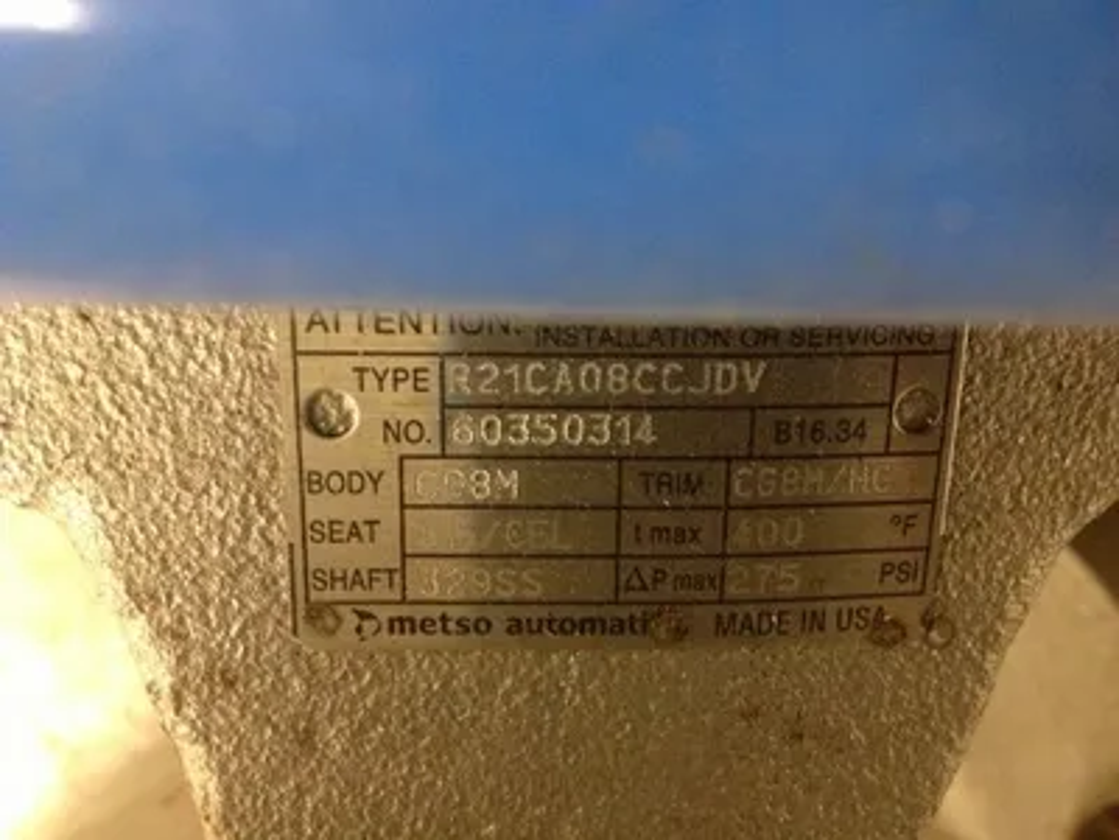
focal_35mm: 35
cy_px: 420
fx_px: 1131
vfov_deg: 40.7
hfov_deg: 52.6
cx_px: 560
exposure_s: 1/15
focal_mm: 4.28
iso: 400
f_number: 2.4
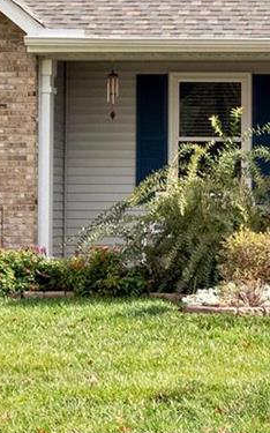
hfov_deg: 8.6
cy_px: -29
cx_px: 436
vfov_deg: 13.9
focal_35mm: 148
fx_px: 1744
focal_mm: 17
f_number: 8
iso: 400
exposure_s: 1/1000
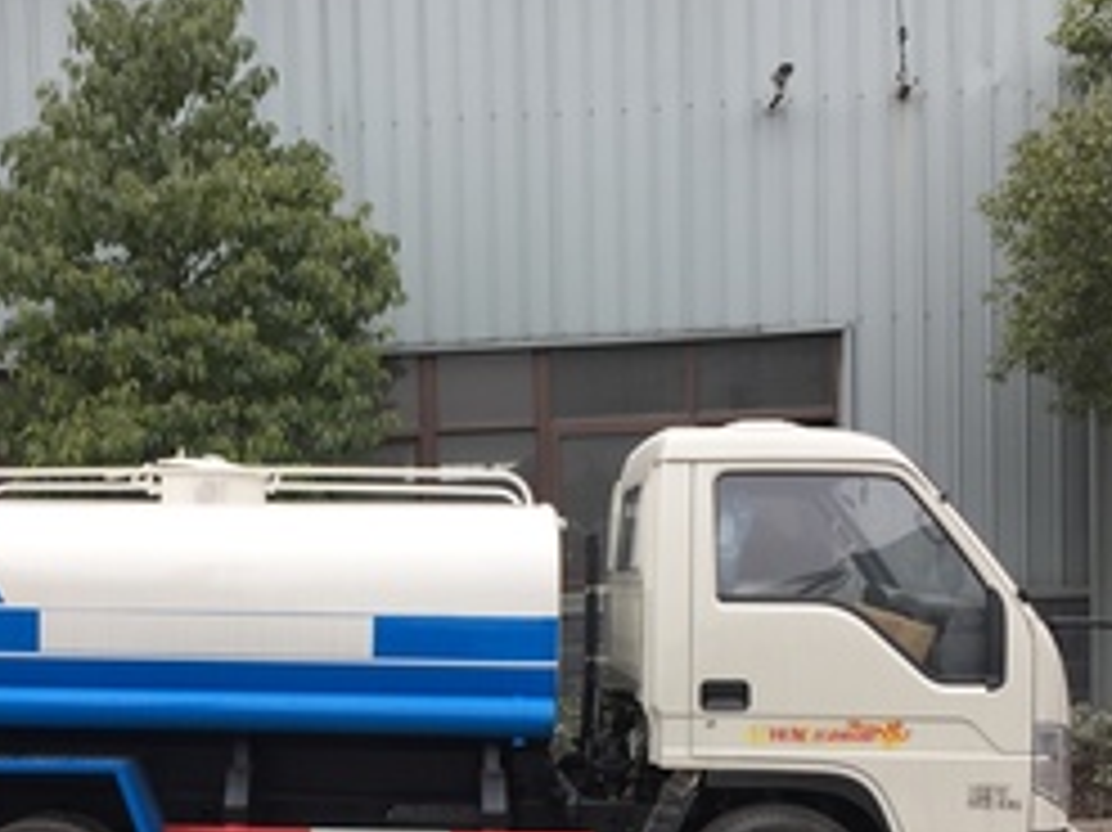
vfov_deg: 30.2
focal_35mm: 47
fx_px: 1509
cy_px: 652
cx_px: 333
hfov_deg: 39.7
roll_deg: +1.4
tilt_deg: -3.2
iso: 32
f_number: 2.2
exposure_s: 1/147
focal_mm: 4.15
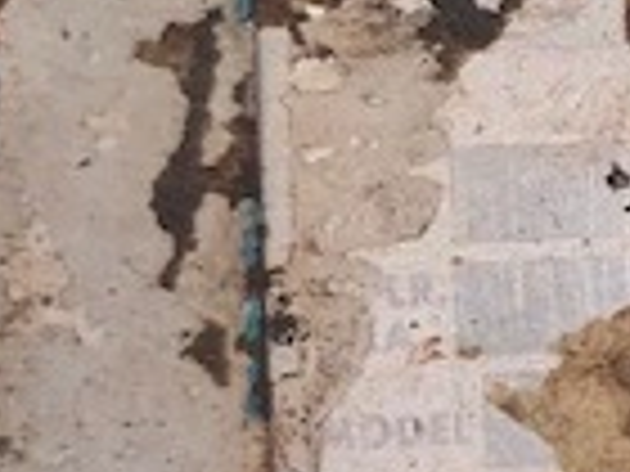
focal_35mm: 119
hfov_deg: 14.8
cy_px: 220
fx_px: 2166
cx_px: 1066
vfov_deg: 12.5
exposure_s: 1/72
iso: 25
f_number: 1.8
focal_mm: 4.25
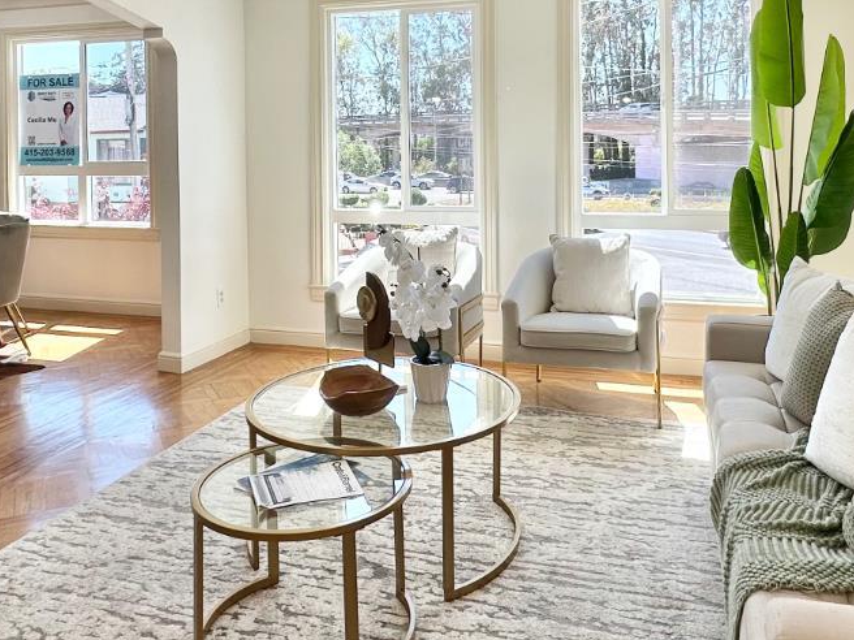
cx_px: 440
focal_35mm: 32
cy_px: 148
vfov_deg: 42.6
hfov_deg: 56.8
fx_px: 789
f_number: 2.2
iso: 40
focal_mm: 2.22
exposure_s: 1/299
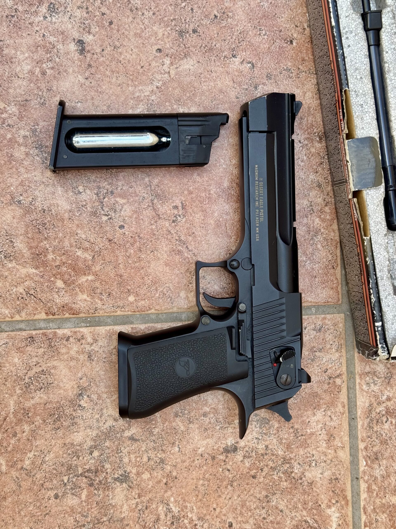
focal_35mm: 48
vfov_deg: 39.7
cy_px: 264
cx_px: 198
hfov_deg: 30.3
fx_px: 732
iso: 50
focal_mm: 6.76
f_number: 1.78
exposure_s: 1/121
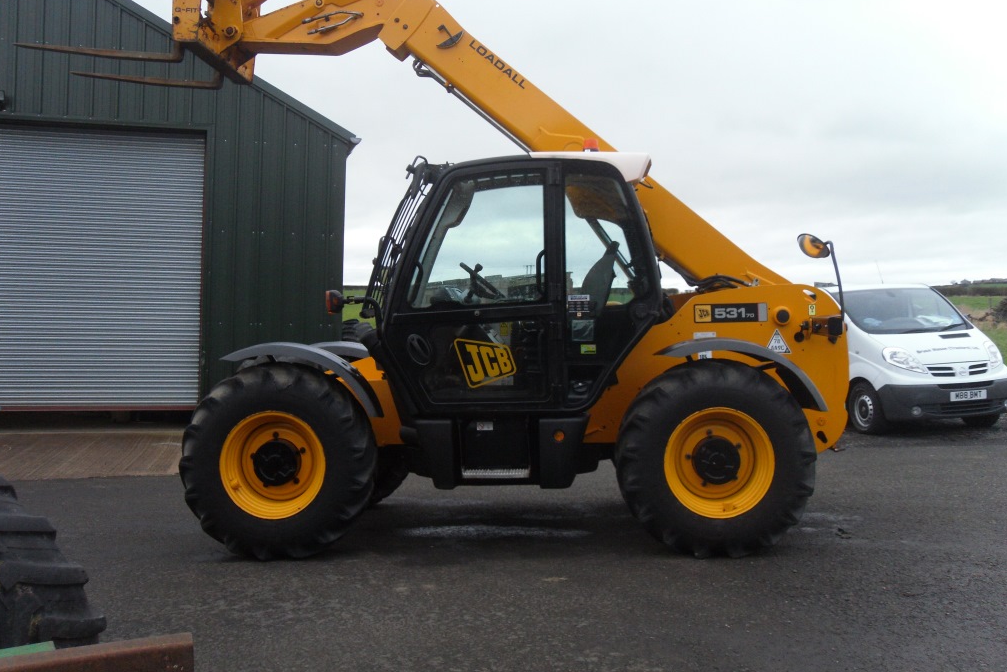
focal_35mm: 37
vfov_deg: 35.9
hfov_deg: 51.9
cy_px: 305
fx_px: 1035
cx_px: 500
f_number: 3.5
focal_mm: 6.3
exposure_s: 1/45
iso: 200
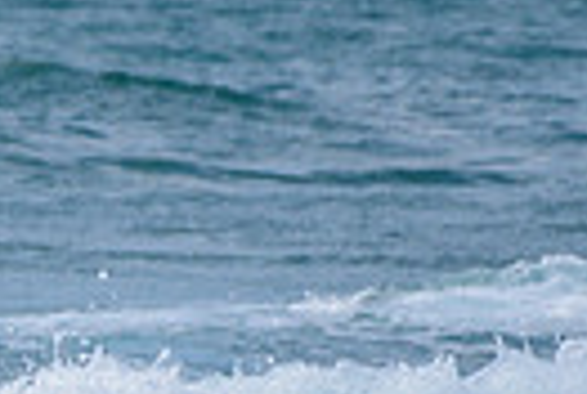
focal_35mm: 2708
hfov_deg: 0.8
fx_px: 44256
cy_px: 382
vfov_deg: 0.5
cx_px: -619
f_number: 5.6
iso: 140
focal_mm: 500
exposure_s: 1/1600
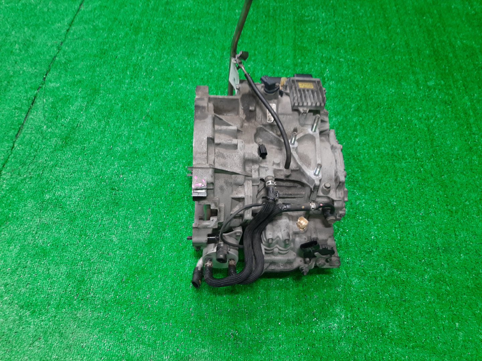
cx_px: 241
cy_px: 180
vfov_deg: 53.1
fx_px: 362
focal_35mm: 26
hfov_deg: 67.3
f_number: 1.7
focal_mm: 3.93
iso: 132
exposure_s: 1/50
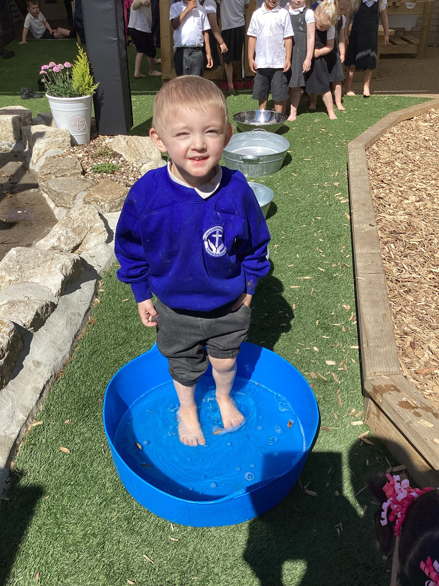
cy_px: 293
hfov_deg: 45.4
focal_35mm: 31
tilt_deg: -33.0
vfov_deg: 58.4
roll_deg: -1.8
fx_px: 524
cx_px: 220
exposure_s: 1/1359
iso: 25
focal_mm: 3.3
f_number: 2.4
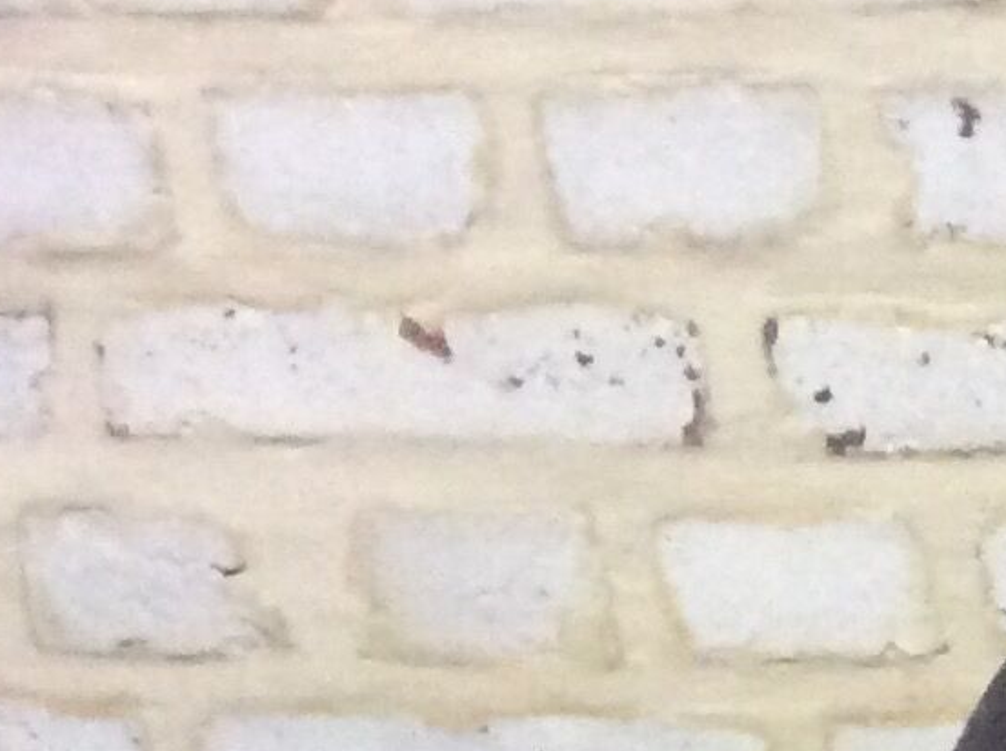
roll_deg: +1.8
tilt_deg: -28.8
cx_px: 1725
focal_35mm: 150
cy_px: 1091
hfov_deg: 12.2
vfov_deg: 9.6
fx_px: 4353
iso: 320
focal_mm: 3.3
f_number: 2.4
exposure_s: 1/17
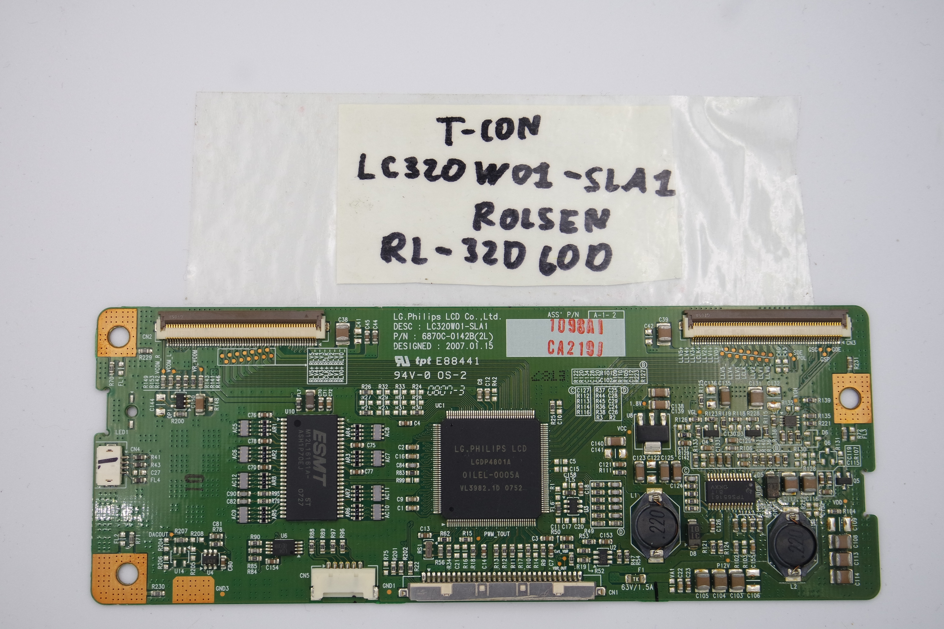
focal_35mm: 48
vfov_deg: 28.1
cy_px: 314
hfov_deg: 41.1
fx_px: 1259
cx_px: 472
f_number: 5
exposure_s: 1/125
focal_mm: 18
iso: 160
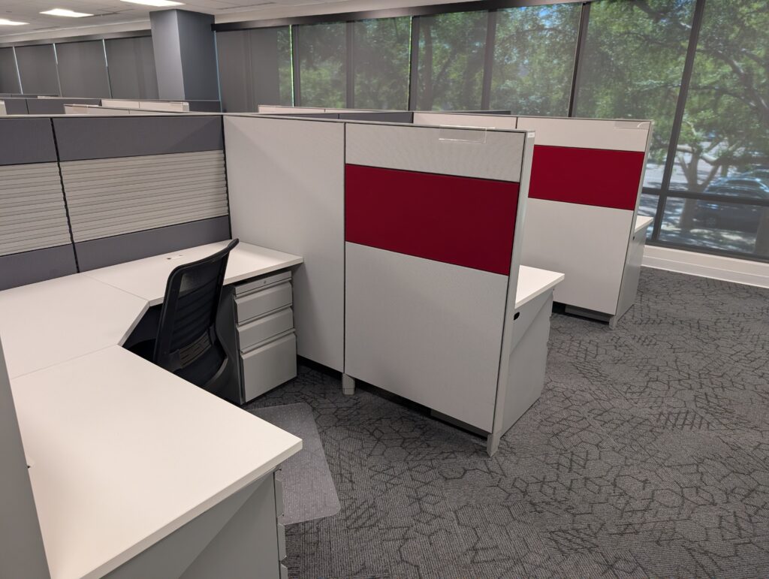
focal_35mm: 24
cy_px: 290
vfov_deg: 56.9
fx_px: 534
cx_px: 384
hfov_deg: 71.5
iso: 158
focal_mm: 6.9
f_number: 1.68
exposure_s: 1/100
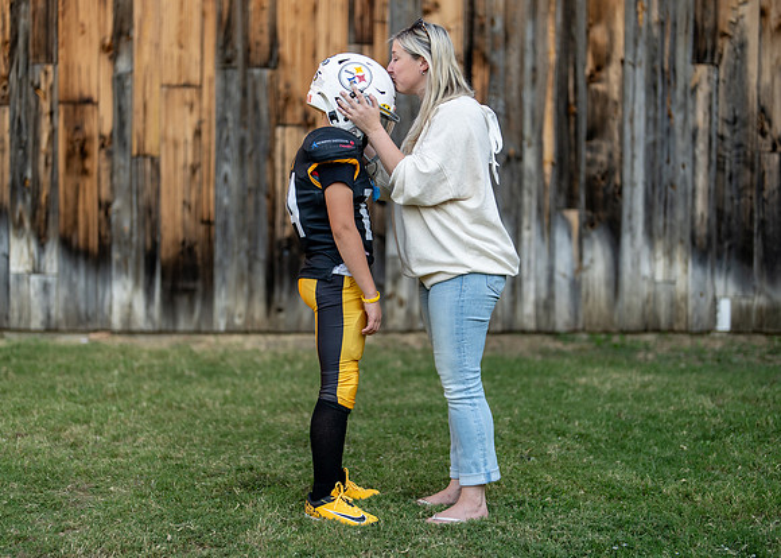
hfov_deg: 33.5
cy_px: 301
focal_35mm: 58
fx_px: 1297
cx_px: 386
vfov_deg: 24.3
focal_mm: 50
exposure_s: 1/2500
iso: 100
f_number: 1.2
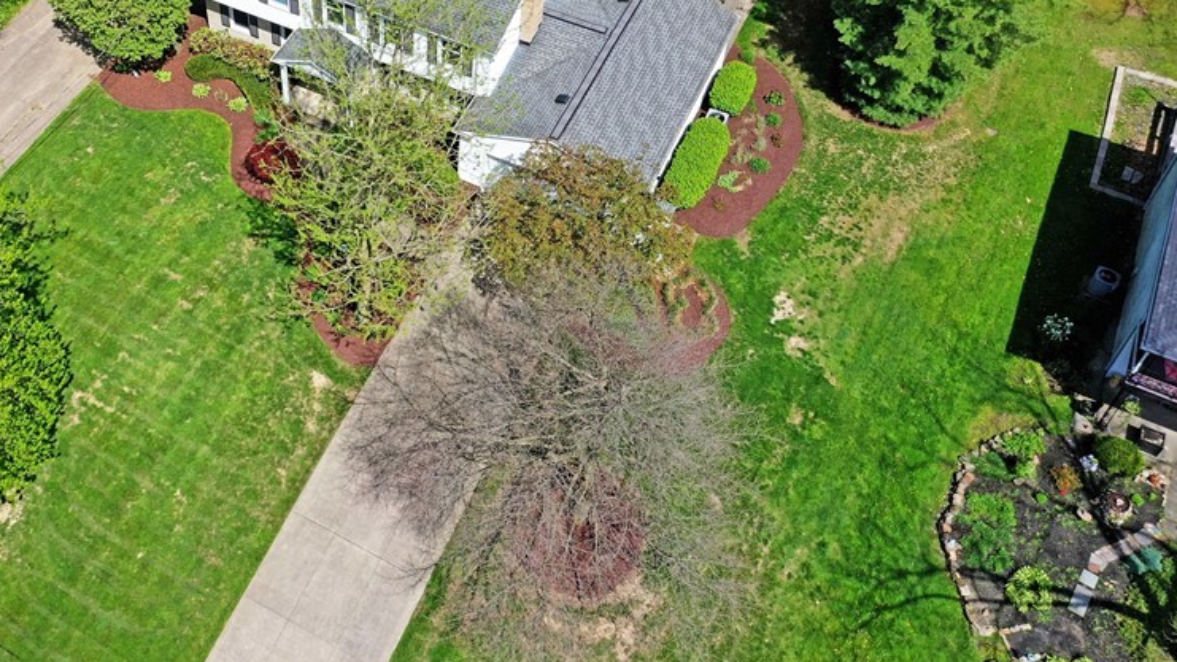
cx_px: 365
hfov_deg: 46.4
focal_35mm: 43
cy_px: 108
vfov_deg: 27.0
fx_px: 1342
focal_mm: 10.26
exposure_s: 1/500
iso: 100
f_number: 5.6
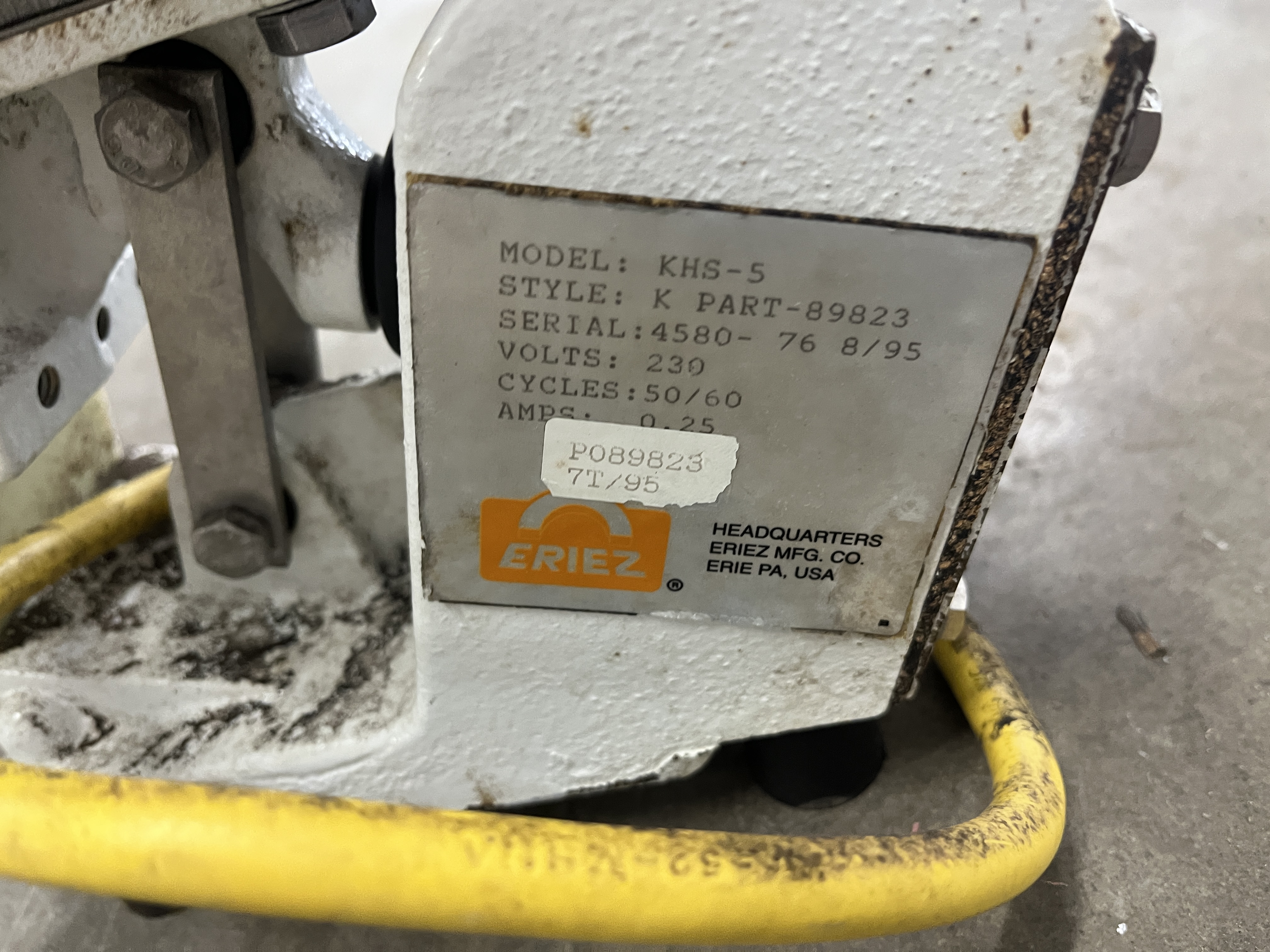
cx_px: 635
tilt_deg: -36.1
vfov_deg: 53.1
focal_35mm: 26
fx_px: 954
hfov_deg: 67.3
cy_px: 476
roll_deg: +20.0
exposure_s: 1/60
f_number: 1.6
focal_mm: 5.1
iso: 250
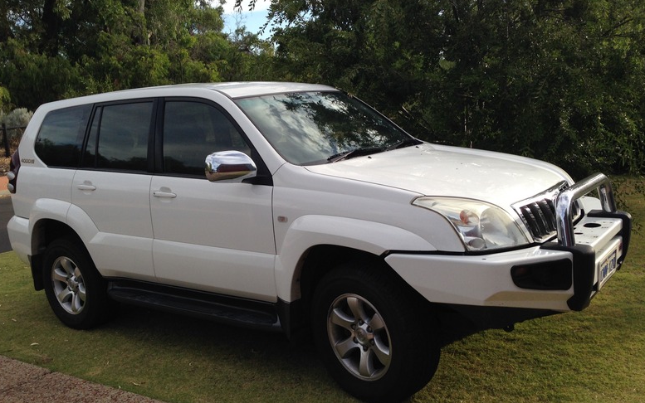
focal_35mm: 36
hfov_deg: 54.0
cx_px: 321
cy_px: 205
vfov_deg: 35.4
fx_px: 633
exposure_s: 1/797
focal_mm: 4.12
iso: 50
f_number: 2.4
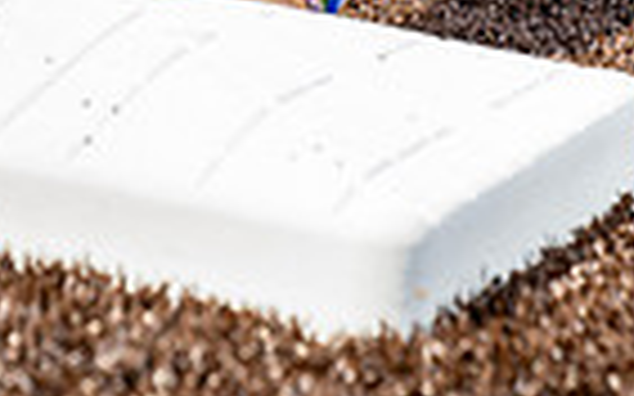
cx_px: 108
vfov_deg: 5.6
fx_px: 3938
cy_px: -518
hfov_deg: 9.2
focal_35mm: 228
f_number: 6.3
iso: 100
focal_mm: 70
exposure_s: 1/250
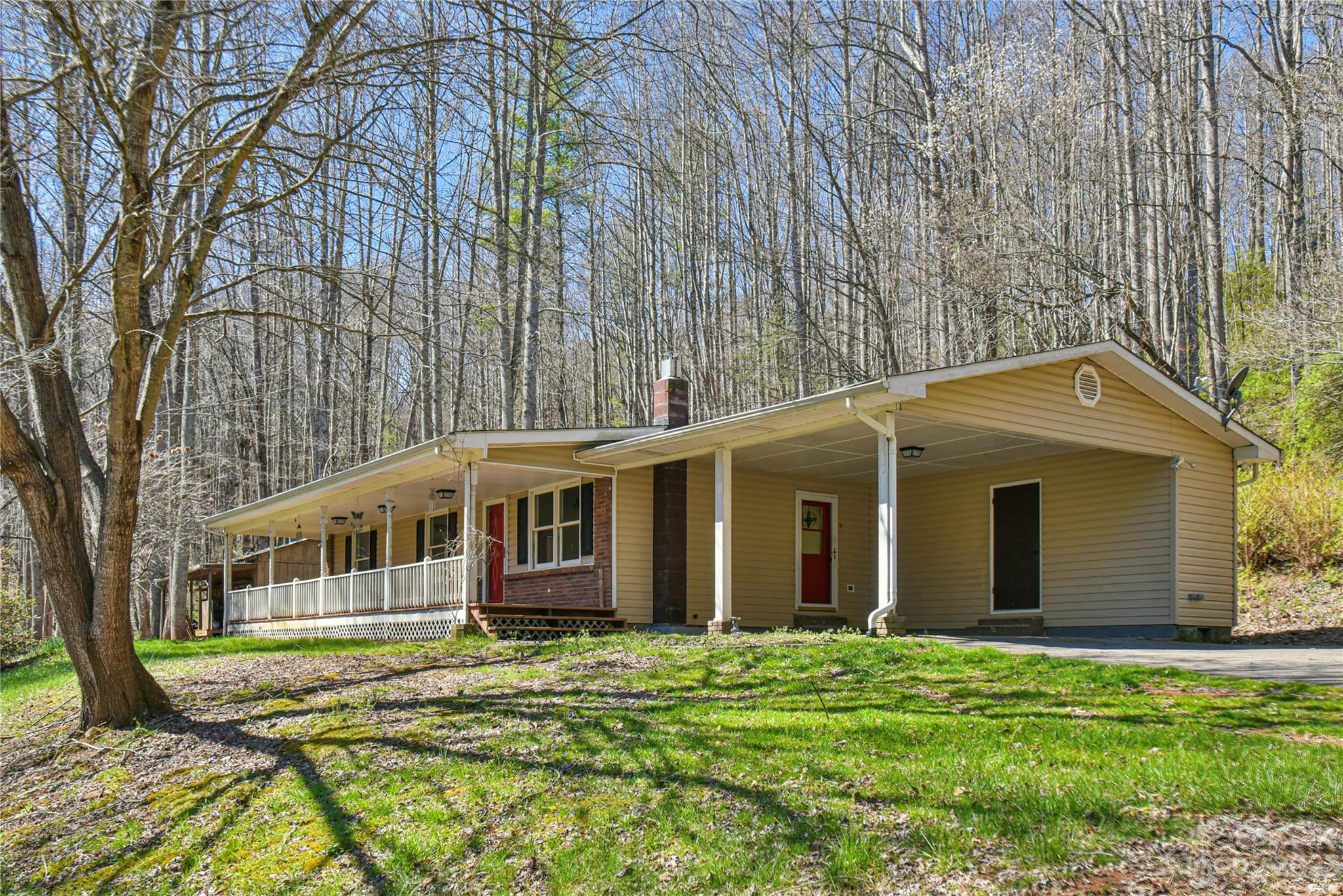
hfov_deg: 60.3
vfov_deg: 42.3
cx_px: 672
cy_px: 448
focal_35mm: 31
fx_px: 1157
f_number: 9
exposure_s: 1/320
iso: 1600
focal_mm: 31
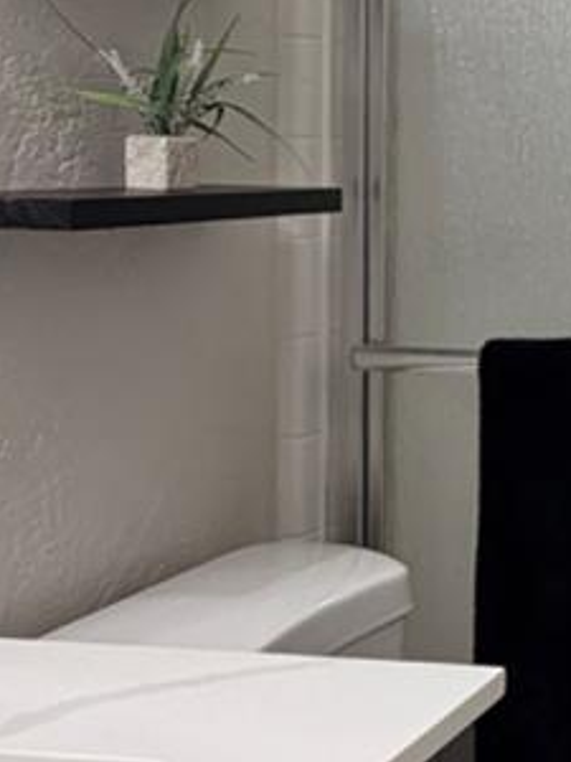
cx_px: 958
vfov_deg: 27.4
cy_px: 189
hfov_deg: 17.8
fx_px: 1540
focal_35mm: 70
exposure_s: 1/120
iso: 125
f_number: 2.2
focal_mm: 2.22
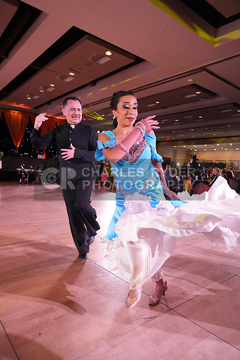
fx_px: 240
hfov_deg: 53.2
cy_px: 180
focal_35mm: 24
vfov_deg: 73.7
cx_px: 120
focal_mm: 24
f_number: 5
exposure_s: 1/400
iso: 6400
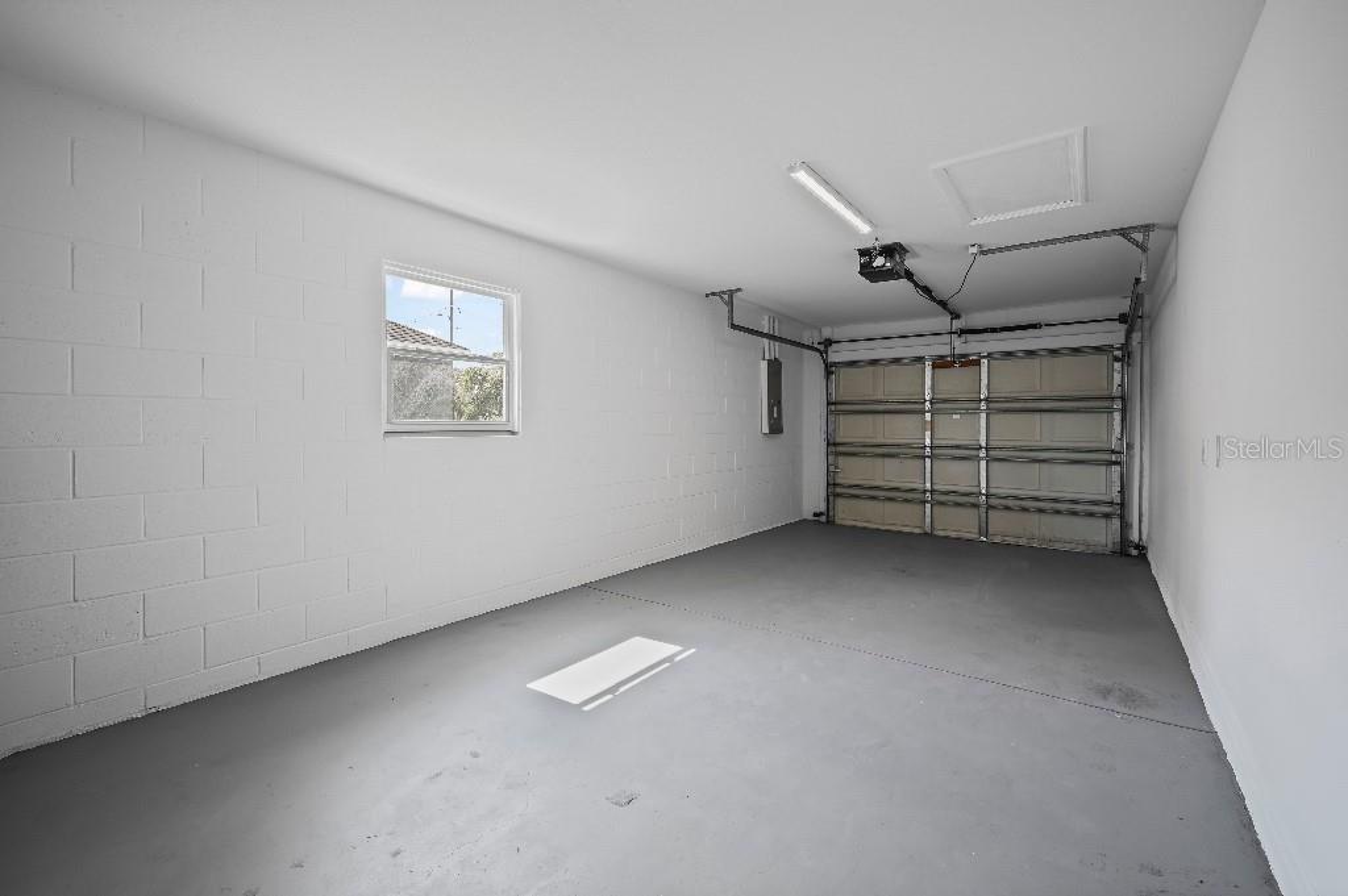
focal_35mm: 14
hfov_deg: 102.3
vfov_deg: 79.1
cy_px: 448
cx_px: 674
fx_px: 542
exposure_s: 1/10
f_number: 8
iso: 400
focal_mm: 14.5
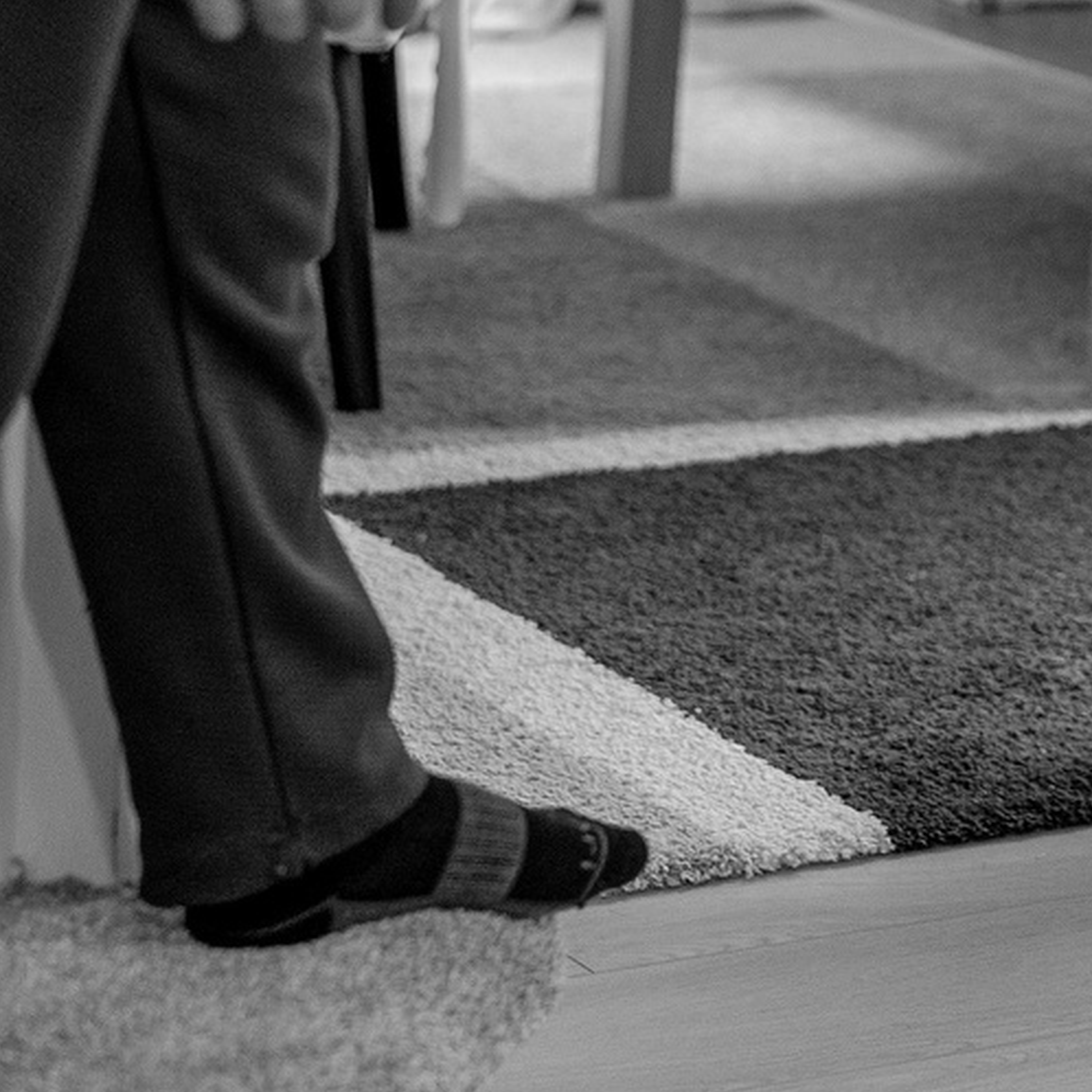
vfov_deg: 11.0
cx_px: 2344
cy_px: -488
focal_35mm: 153
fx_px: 5461
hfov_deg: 10.3
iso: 800
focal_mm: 35
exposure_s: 1/160
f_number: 2.2
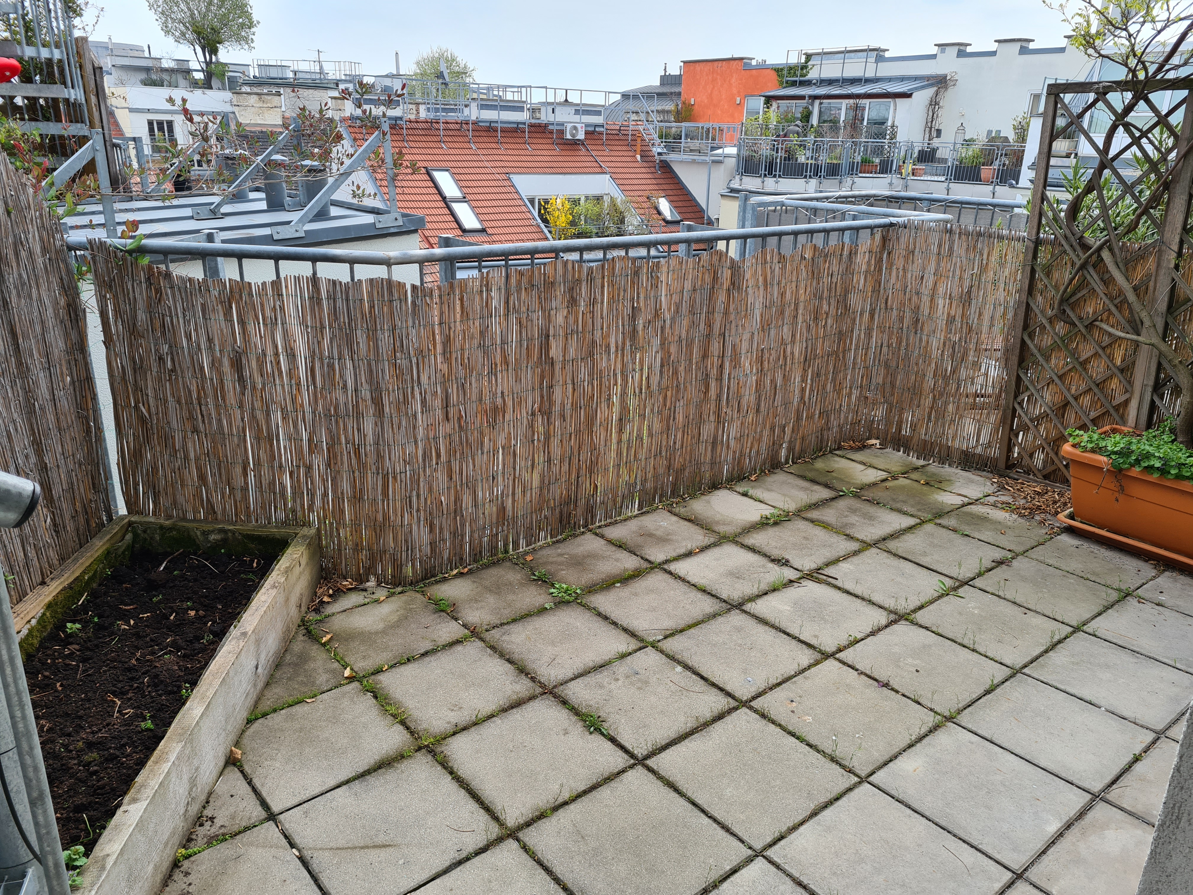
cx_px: 596
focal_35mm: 26
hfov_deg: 67.3
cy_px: 448
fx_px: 896
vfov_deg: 53.1
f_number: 1.8
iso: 50
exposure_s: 1/998
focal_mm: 5.4
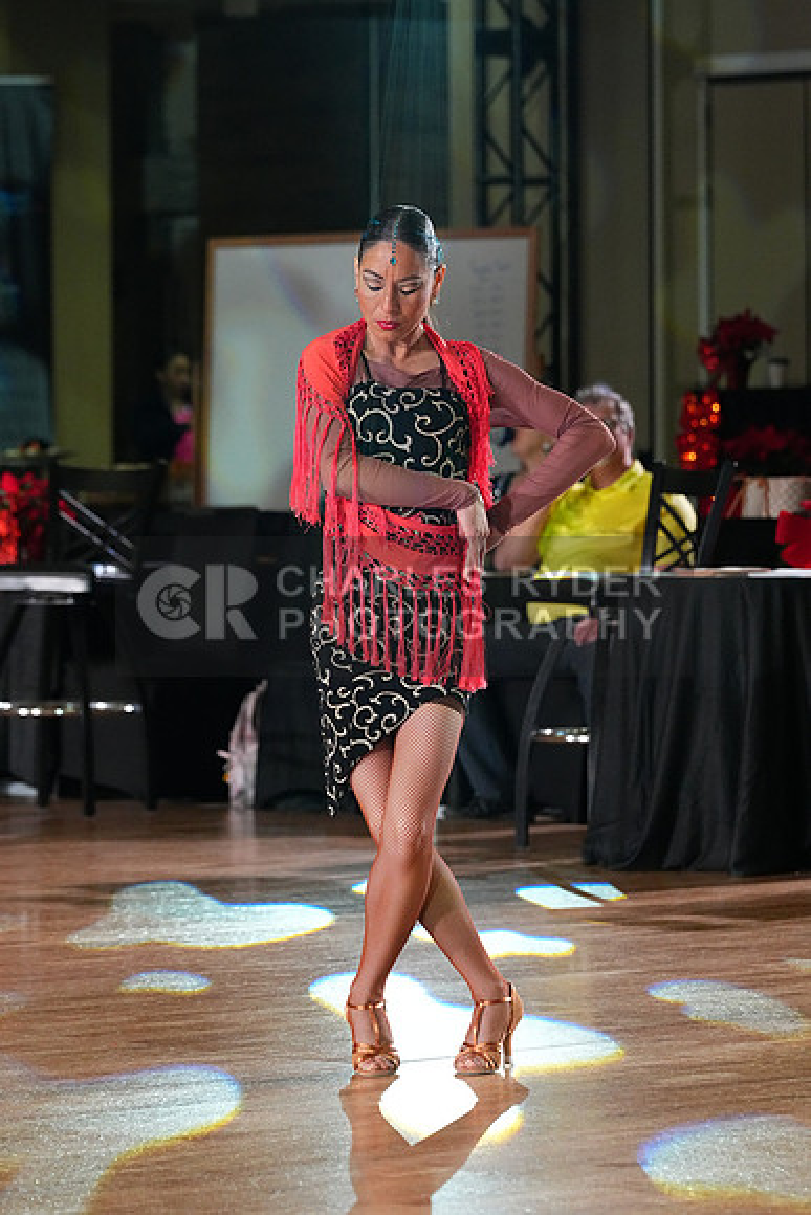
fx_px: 6416
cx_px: 406
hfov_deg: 7.2
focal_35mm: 190
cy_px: 608
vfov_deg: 10.8
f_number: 6.3
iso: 8000
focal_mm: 190
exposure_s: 1/400
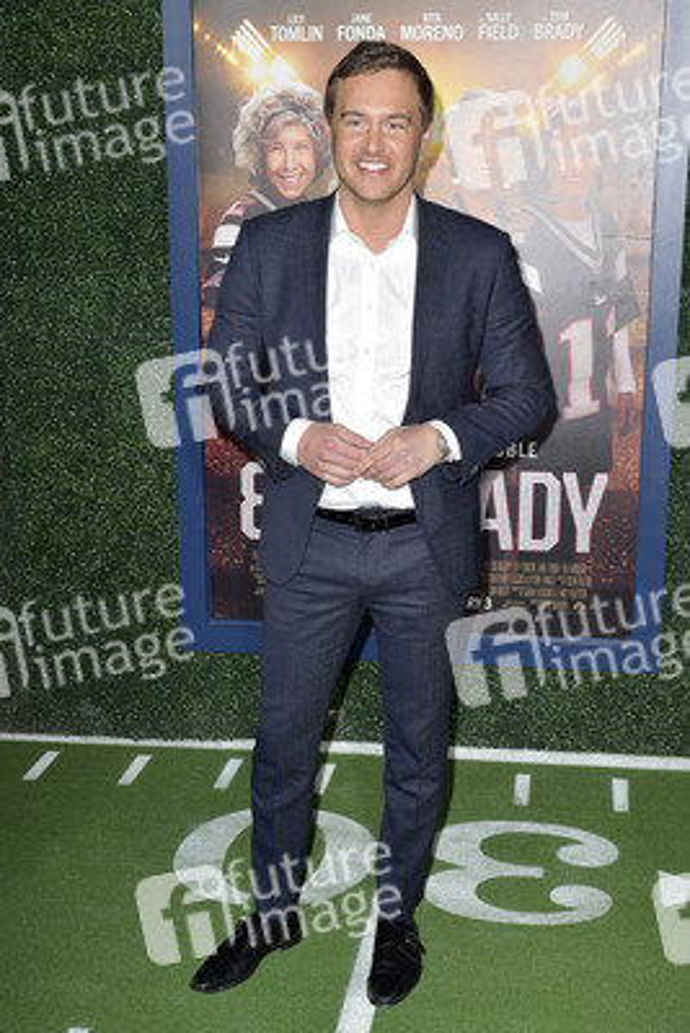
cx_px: 345
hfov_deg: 31.9
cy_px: 516
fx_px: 1206
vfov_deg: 46.4
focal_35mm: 42
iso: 400
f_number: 6.3
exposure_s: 1/250
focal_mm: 42
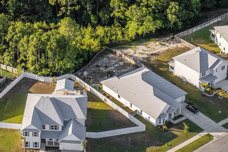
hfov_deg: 20.1
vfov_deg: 12.7
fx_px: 640
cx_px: 62
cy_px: -97
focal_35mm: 101
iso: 180
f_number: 2.8
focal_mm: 12.29
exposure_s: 1/60
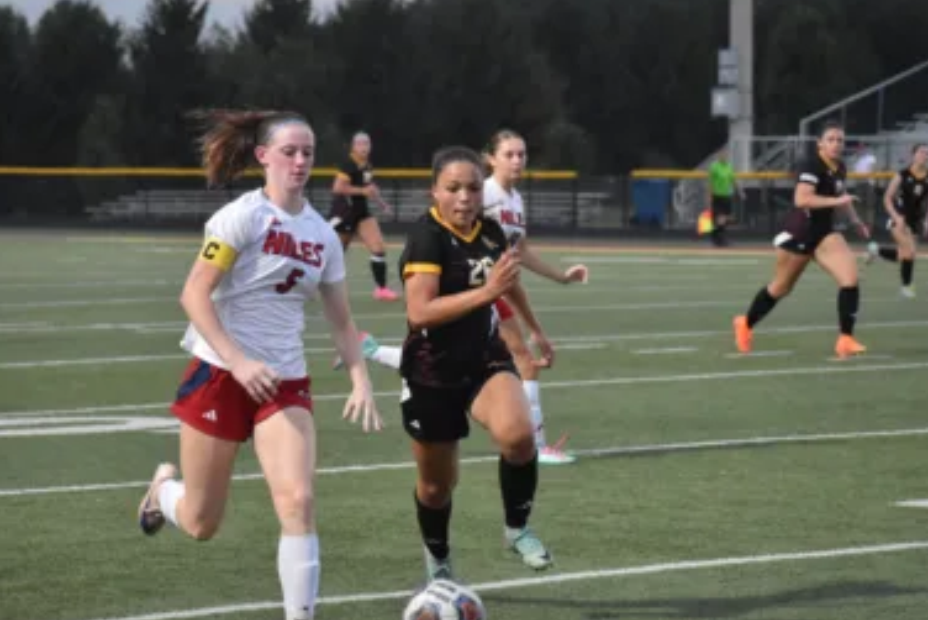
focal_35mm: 183
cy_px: 356
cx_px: 405
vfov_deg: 7.5
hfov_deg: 11.2
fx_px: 4719
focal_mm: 102
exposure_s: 1/1000
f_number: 5
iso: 6400
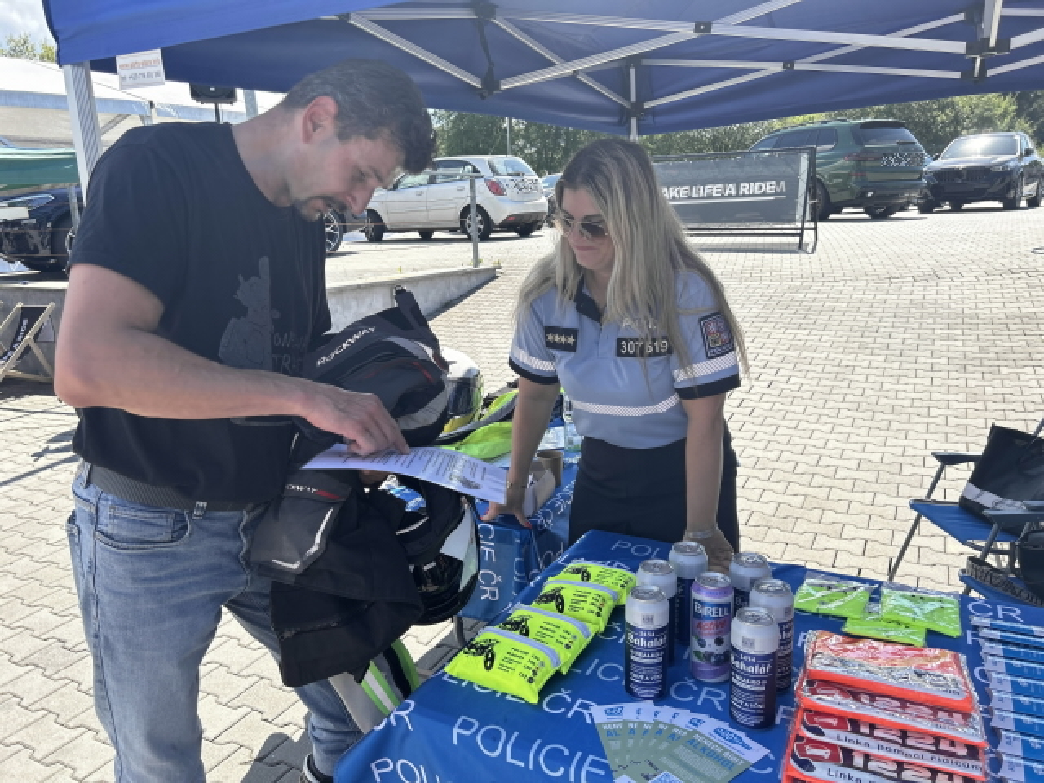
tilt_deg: -12.9
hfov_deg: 67.3
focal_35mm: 26
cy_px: 392
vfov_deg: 53.1
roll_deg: +2.0
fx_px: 784
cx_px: 522
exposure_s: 1/1751
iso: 50
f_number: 1.5
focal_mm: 5.7
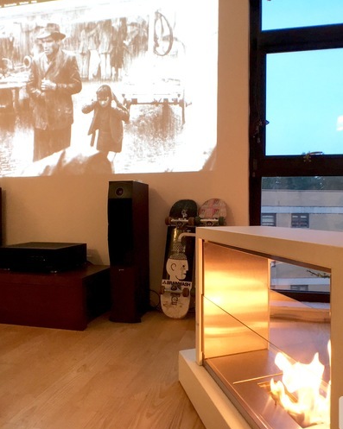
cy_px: 215
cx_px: 191
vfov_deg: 48.0
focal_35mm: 38
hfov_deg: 39.1
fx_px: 483
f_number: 2.2
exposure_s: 1/30
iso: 125
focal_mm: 4.15
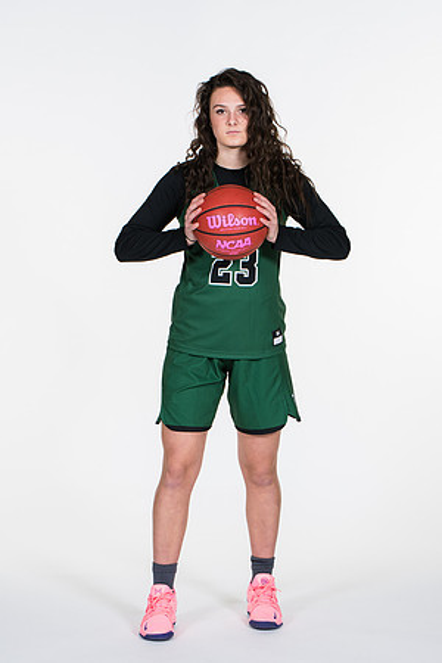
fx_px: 1934
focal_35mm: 105
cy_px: 332
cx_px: 221
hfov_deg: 13.0
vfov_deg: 19.5
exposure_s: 1/160
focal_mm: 70
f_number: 6.3
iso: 200
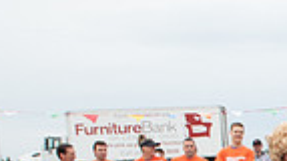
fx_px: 950
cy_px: 322
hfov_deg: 13.8
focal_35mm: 125
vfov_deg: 9.1
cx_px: 620
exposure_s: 1/200
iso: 640
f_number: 10
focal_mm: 24
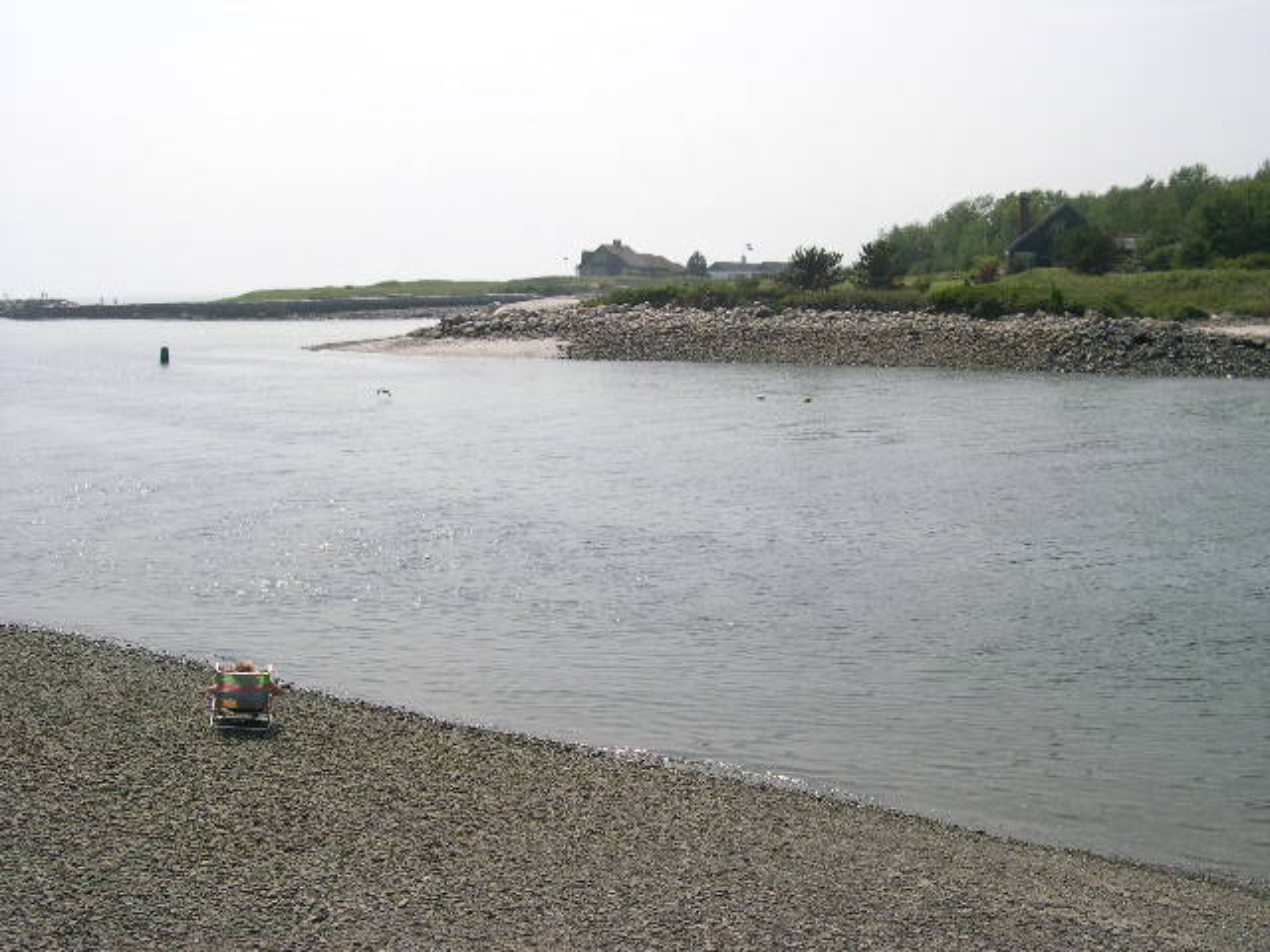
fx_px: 1394
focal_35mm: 38
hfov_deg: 49.0
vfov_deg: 37.7
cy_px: 476
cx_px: 635
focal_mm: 8
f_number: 7.6
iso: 100
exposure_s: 1/284
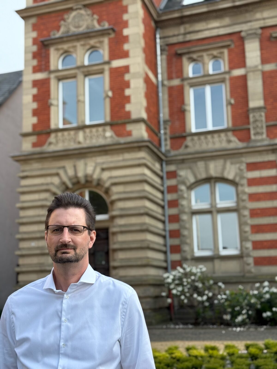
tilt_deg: +12.4
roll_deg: +1.0
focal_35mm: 48
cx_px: 138
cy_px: 184
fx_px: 512
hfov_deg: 30.3
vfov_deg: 39.7
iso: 100
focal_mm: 6.76
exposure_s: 1/1264
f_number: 1.78
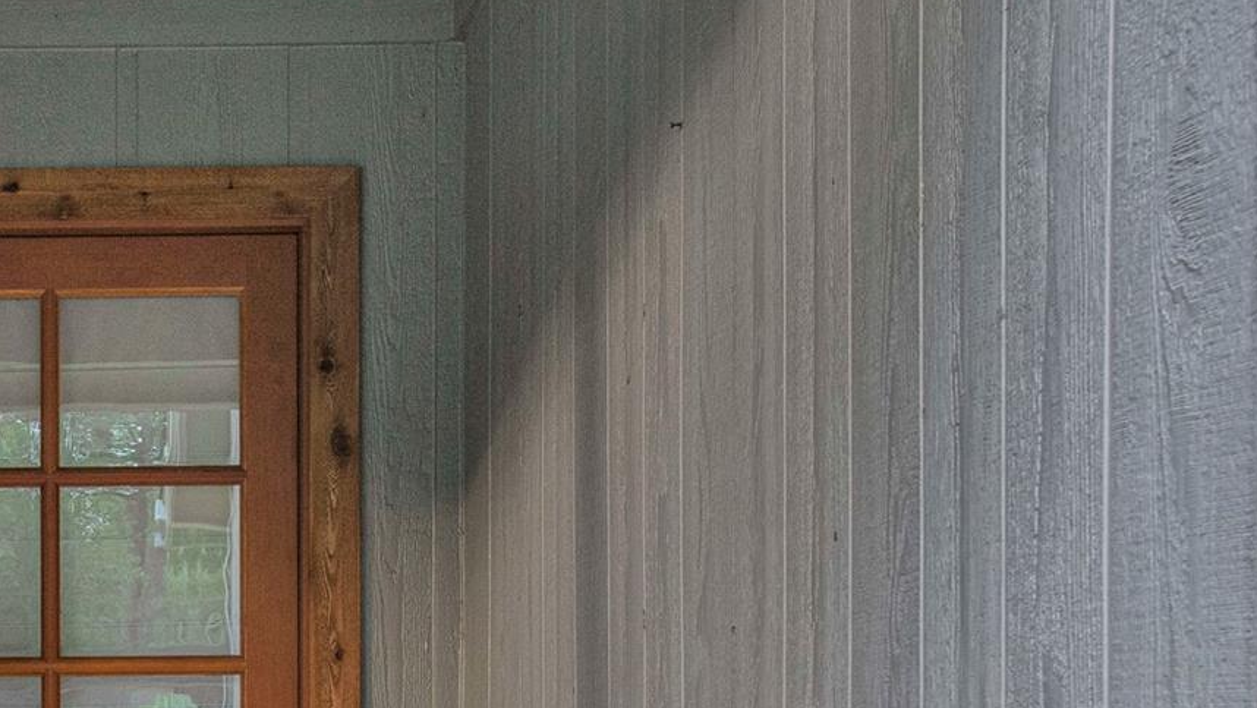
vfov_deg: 15.4
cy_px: 893
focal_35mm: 75
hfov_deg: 26.5
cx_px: -48
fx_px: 2500
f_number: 7.1
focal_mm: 30
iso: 720
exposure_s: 1/30
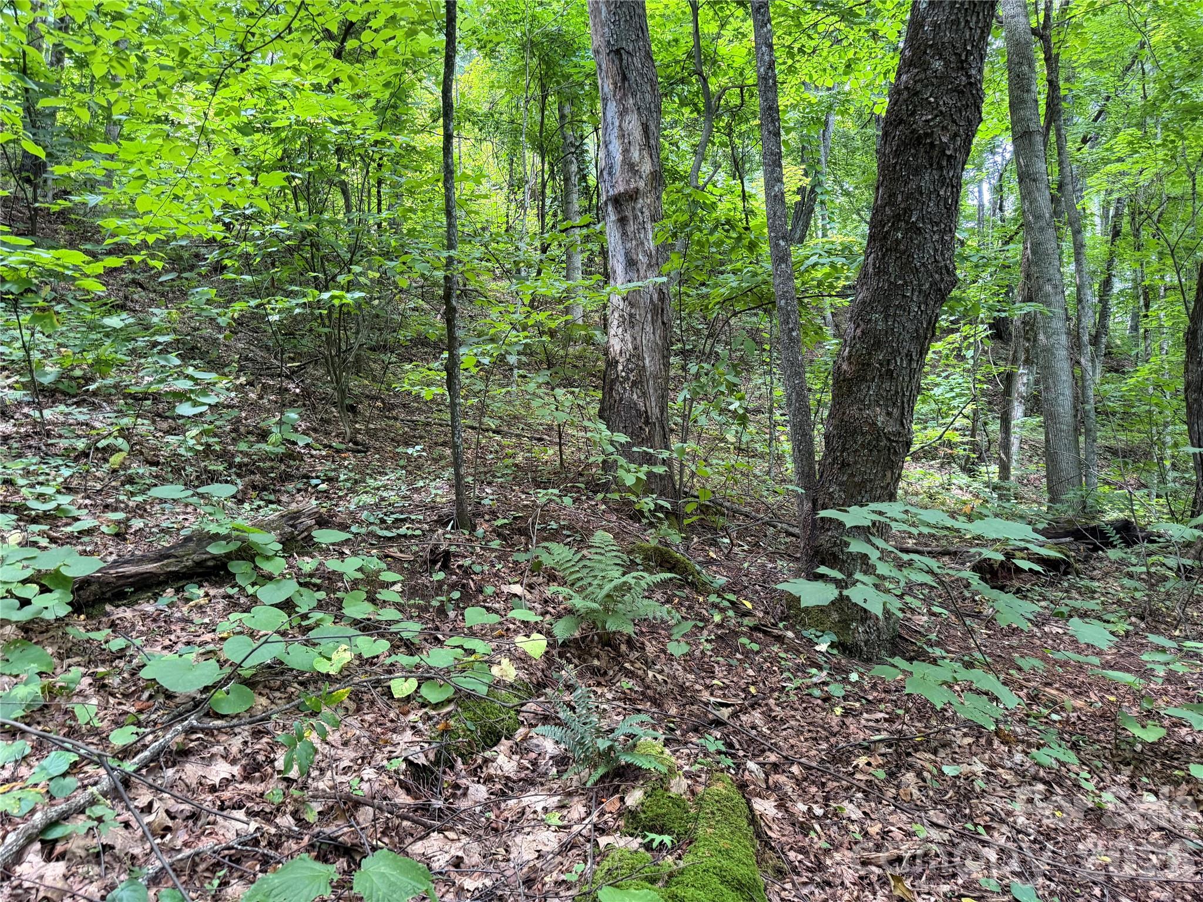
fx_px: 834
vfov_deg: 56.8
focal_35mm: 24
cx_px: 602
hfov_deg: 71.6
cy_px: 451
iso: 320
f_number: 1.78
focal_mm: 6.76
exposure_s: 1/60
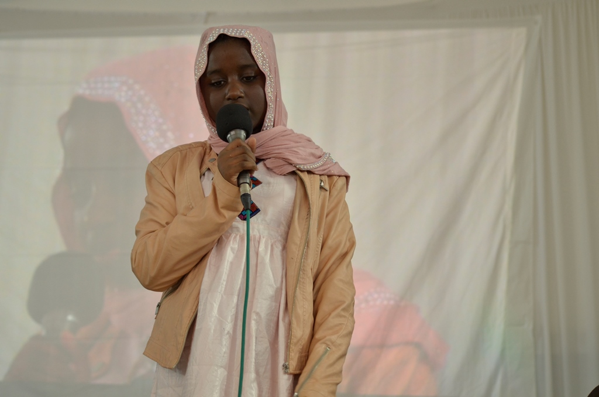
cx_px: 300
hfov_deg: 17.5
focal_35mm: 117
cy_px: 198
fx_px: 1943
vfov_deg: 11.7
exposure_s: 1/50
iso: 640
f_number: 4
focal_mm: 78
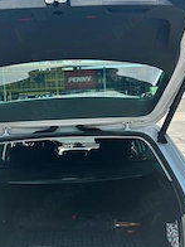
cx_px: 79
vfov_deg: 38.9
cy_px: 120
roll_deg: +2.0
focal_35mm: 49
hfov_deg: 29.6
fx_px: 349
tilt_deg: -3.0
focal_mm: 6.86
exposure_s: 1/3597
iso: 80
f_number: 1.78
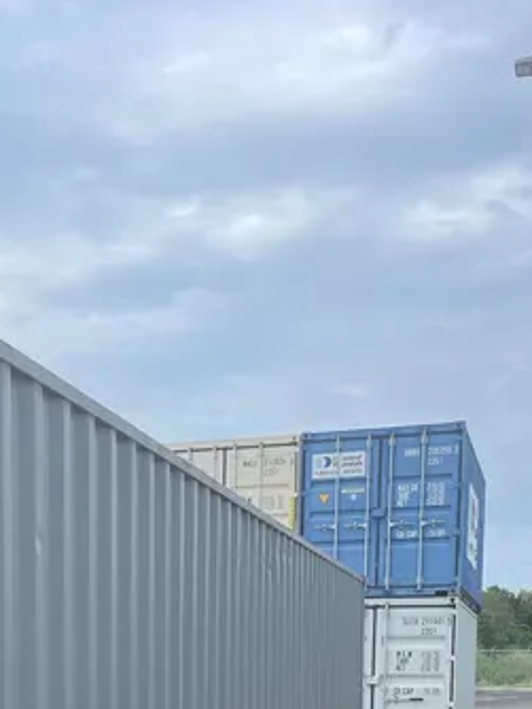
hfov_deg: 24.9
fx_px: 1167
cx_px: 49
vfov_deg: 30.7
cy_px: 750
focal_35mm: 57
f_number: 1.6
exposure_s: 1/1595
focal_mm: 4.2
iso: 50
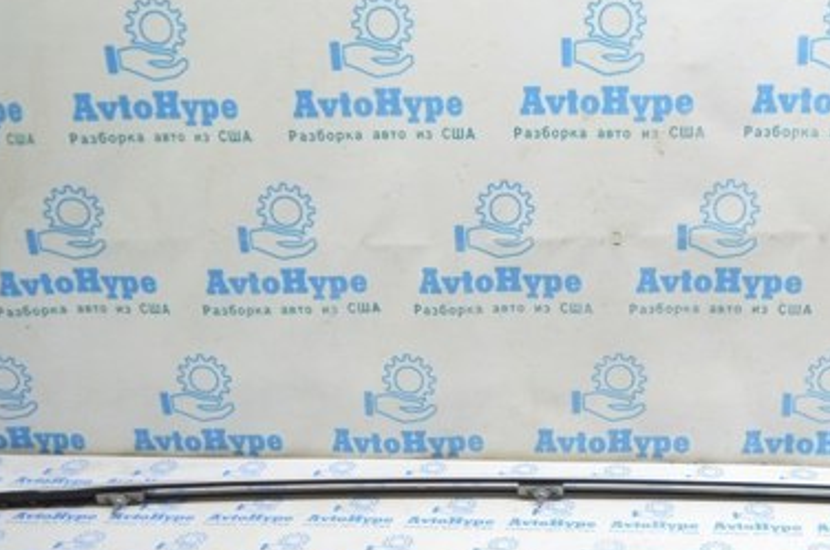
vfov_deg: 28.8
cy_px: 383
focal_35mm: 46
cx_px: 594
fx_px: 1058
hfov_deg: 41.9
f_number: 3.5
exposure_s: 1/40
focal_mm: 18
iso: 400
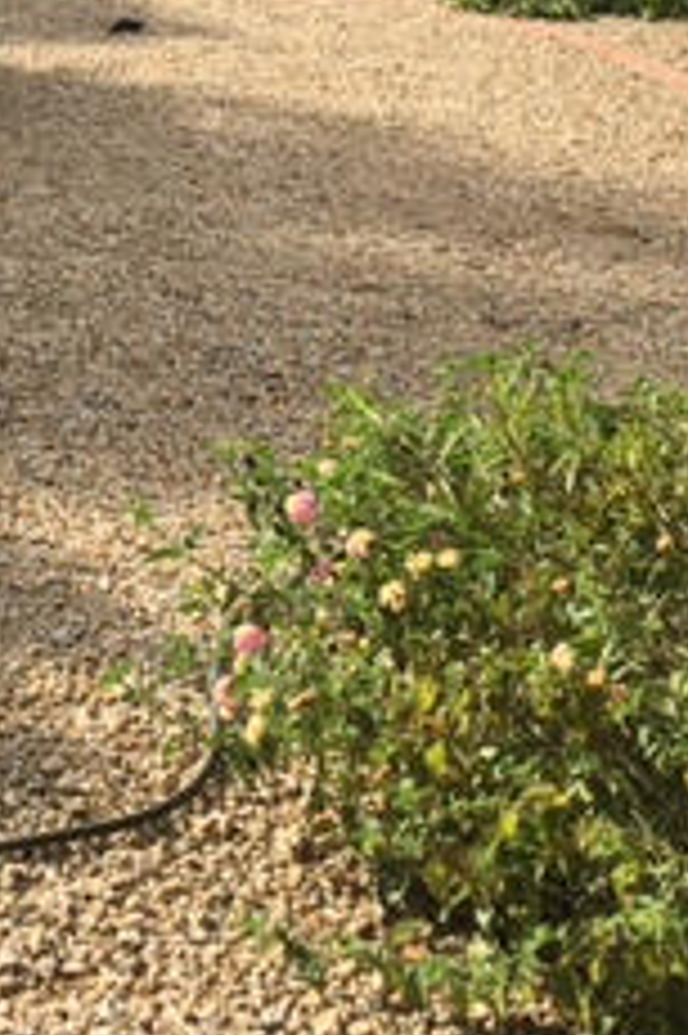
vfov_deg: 23.3
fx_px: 2411
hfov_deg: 15.7
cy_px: 18
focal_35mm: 84
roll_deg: -0.2
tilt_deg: -8.5
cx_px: -121
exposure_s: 1/1451
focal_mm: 4.15
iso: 25
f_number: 2.2
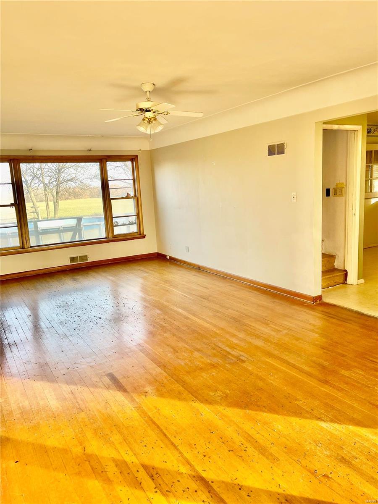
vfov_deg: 67.3
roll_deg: +3.1
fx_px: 379
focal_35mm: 26
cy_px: 252
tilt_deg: -9.7
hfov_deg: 53.1
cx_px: 189
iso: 64
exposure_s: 1/121
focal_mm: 5.1
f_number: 1.6
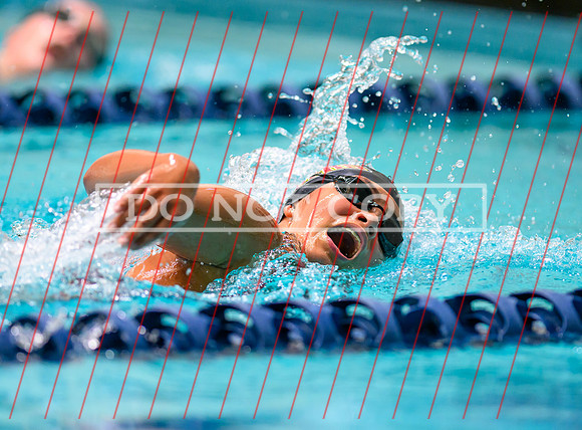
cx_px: 299
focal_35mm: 468
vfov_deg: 3.1
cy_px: 241
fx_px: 7815
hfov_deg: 4.3
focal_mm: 300
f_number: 2.8
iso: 2000
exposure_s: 1/800
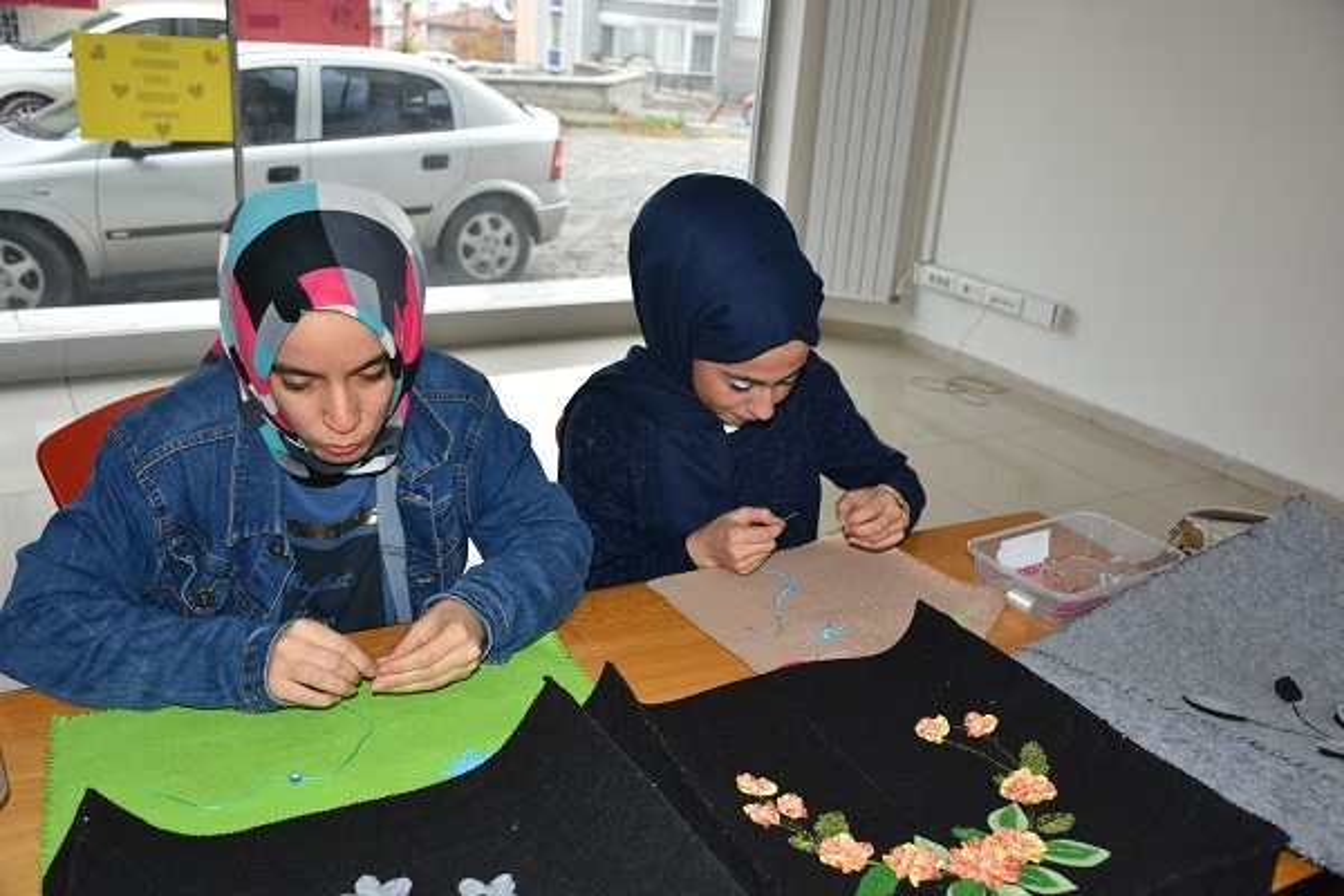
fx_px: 1232
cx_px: 672
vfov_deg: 40.0
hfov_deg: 57.2
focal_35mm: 33
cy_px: 448
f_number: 3.5
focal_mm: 22
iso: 400
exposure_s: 1/80
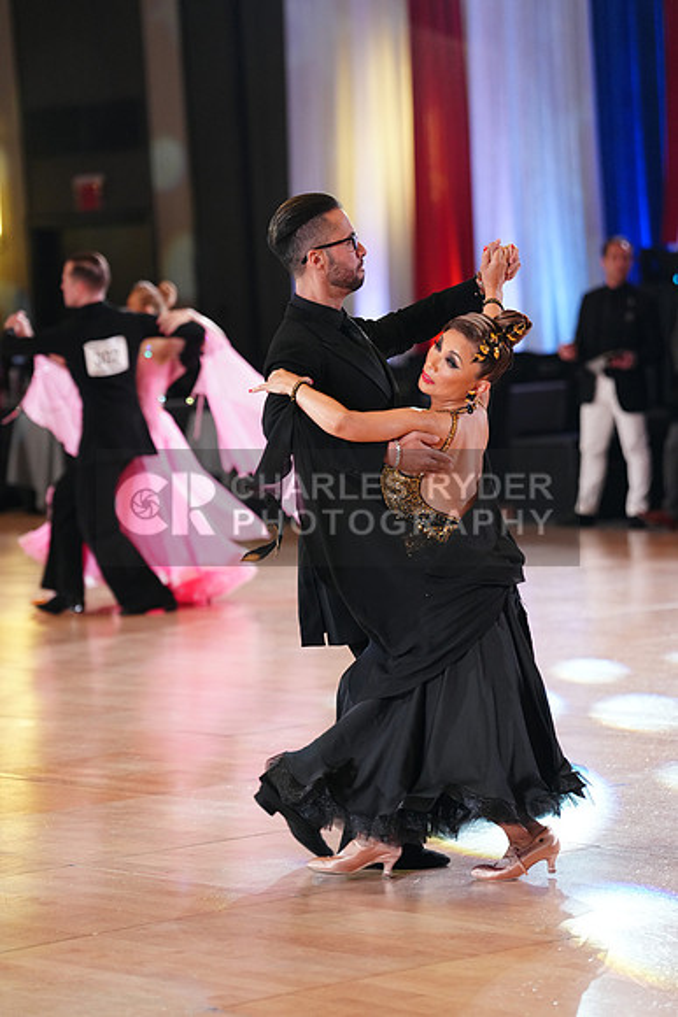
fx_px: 3811
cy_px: 508
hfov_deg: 10.2
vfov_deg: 15.2
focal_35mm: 135
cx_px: 339
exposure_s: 1/500
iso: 2500
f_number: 3.2
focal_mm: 135
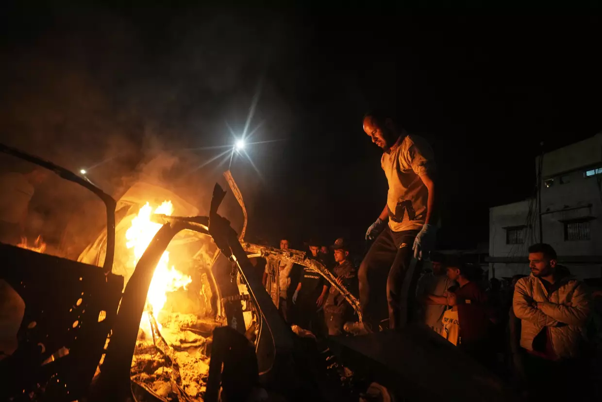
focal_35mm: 17
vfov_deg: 71.7
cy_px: 201
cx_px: 301
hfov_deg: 94.6
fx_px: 278
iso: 1600
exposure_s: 1/80
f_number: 2.8
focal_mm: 16.6
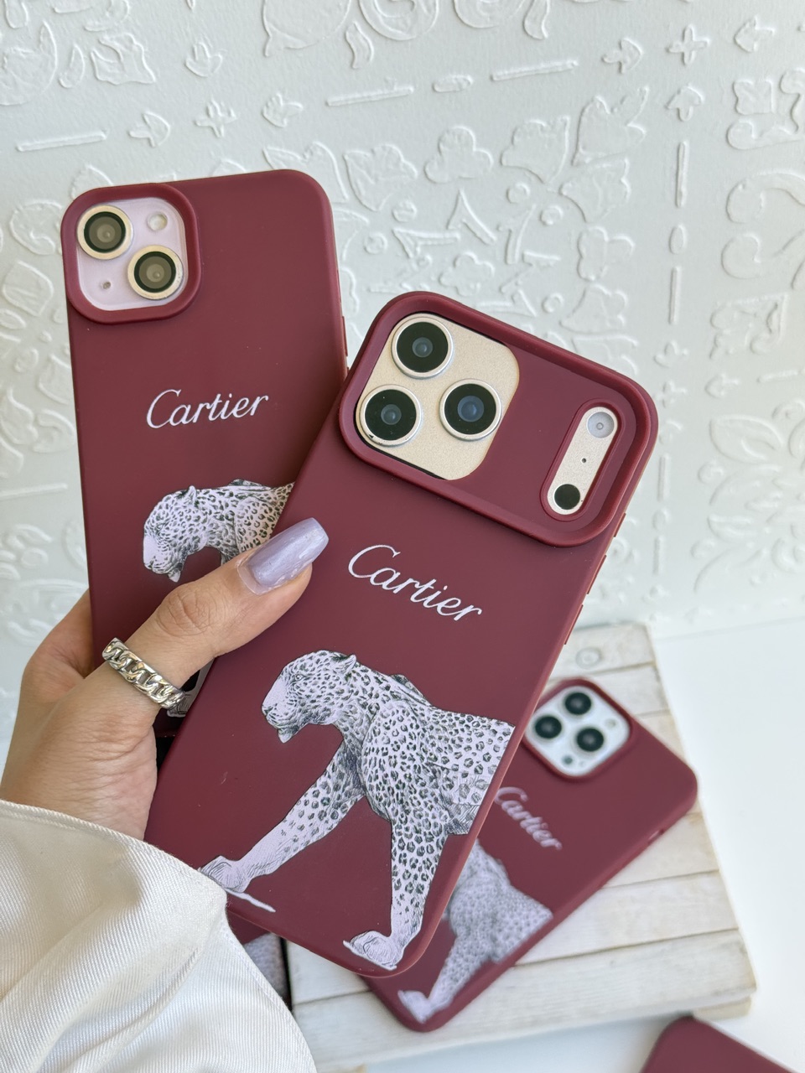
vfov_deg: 39.7
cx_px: 402
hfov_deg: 30.3
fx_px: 1488
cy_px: 536
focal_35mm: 48
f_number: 1.78
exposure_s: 1/202
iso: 100
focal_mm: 6.76
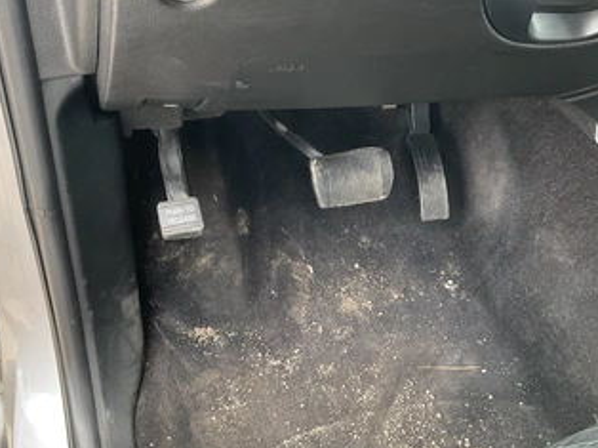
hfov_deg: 50.2
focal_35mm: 37
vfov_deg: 38.6
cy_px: 236
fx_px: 639
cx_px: 297
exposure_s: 1/60
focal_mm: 3
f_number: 1.8
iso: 80
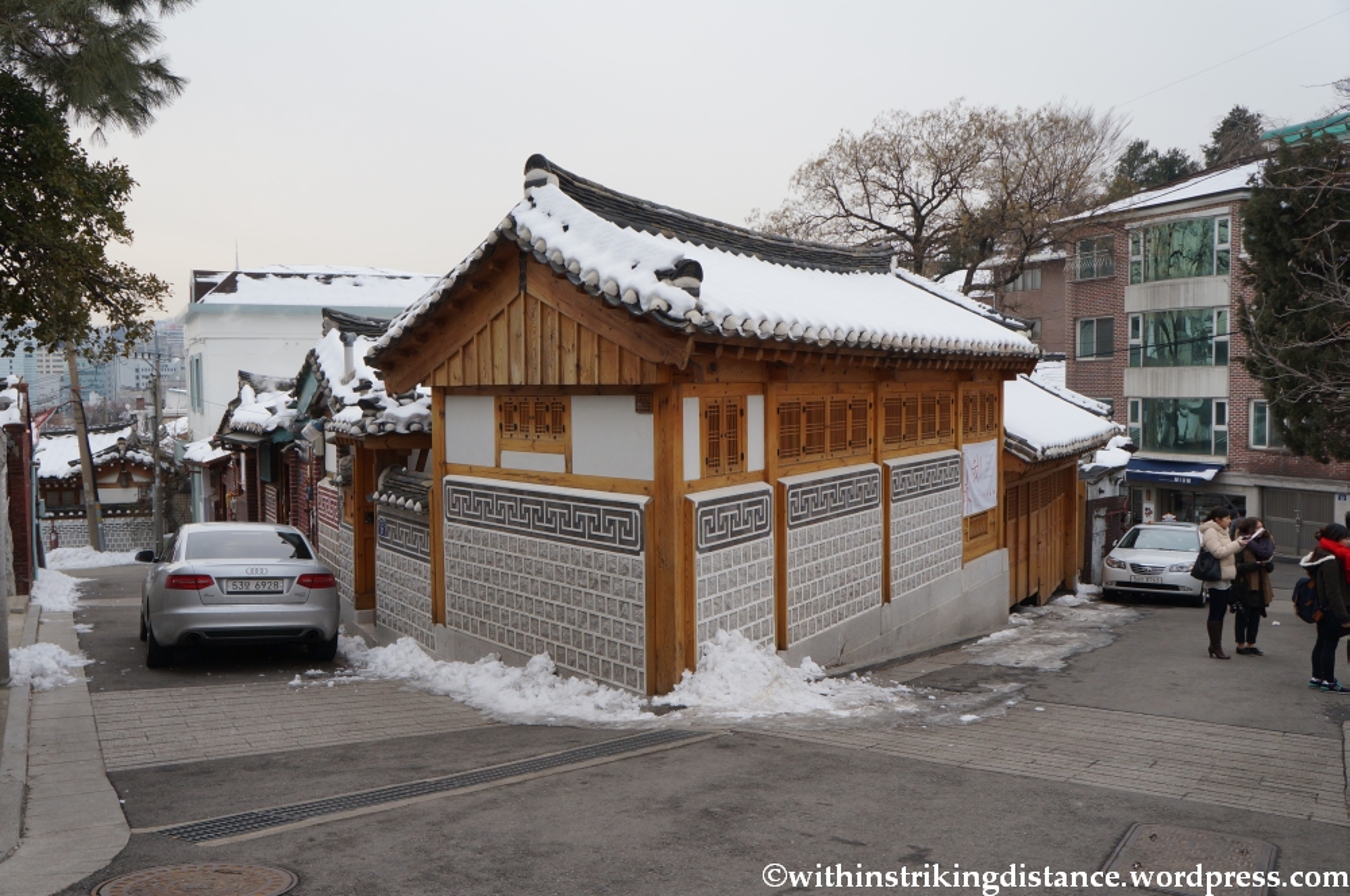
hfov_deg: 62.0
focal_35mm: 30
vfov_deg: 43.5
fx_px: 1124
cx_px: 675
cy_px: 448
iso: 200
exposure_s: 1/500
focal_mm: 20
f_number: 7.1
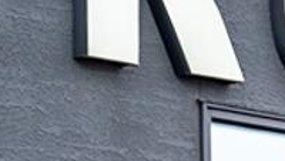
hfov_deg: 4.8
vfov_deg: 2.8
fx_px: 3238
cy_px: 640
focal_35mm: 428
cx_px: 856
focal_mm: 53
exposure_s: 1/160
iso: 125
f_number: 4
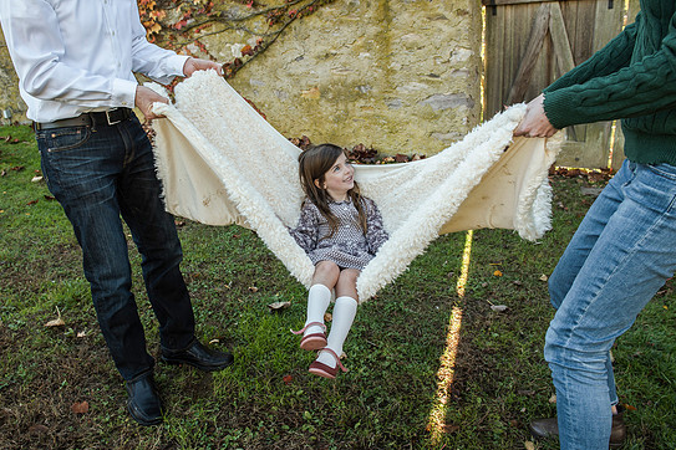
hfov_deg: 67.2
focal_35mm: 27
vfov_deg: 47.9
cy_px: 217
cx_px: 302
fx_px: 507
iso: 640
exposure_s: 1/200
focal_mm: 24
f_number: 5.6
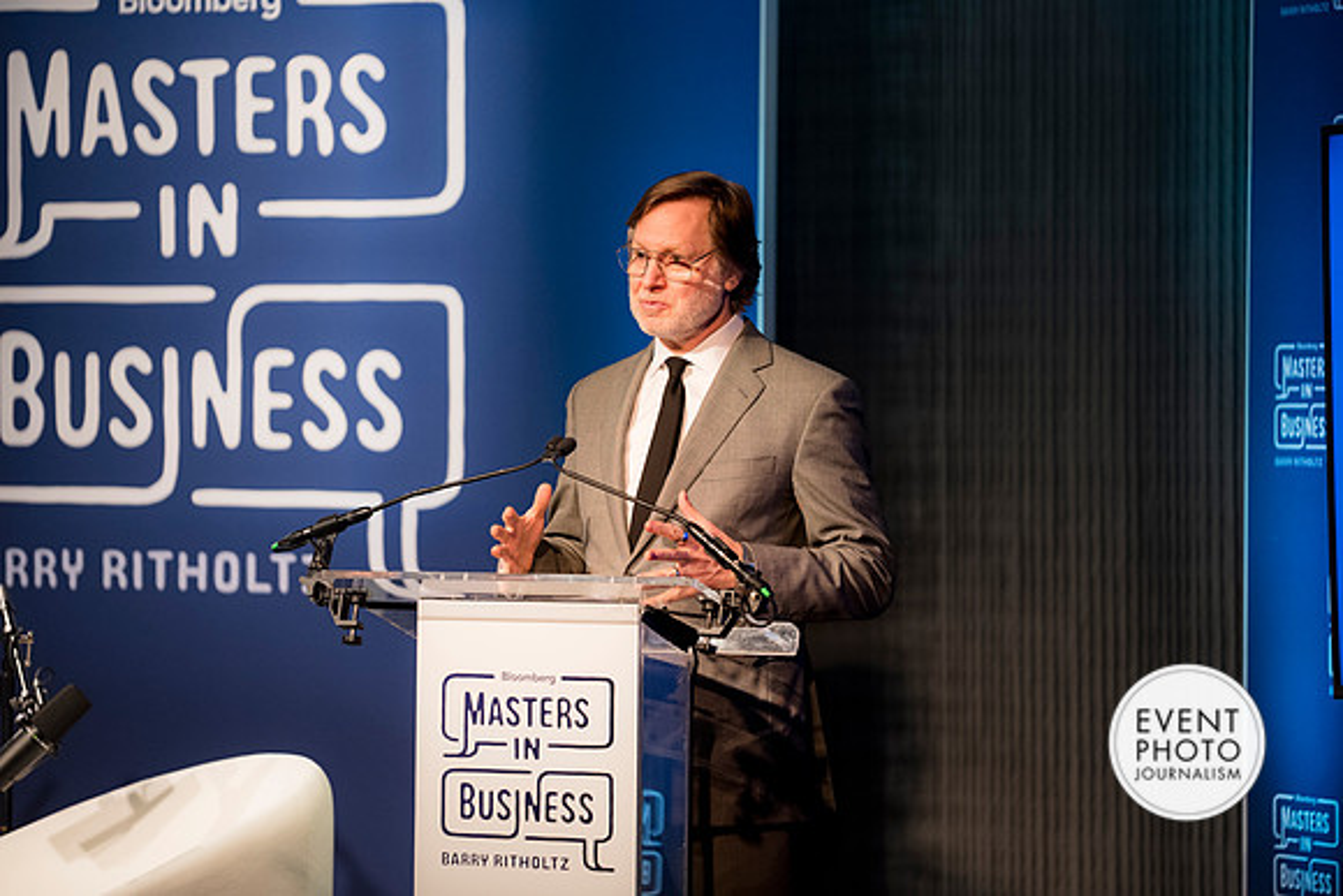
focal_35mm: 154
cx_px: 672
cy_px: 425
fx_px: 5741
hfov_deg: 13.3
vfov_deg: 8.9
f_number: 2.8
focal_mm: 145
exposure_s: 1/160
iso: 2000
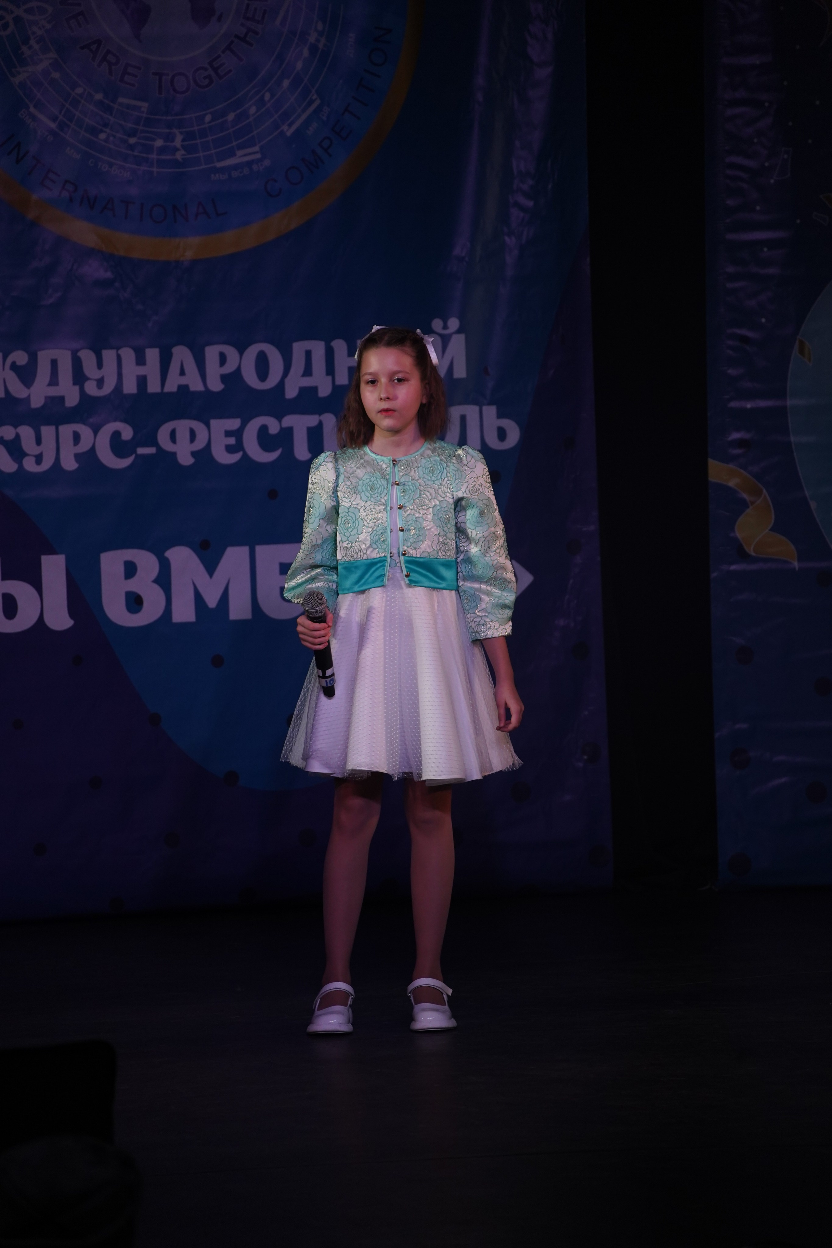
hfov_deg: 6.8
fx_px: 7002
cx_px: 416
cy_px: 624
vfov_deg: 10.2
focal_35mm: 202
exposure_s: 1/400
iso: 1600
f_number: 5.6
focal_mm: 202
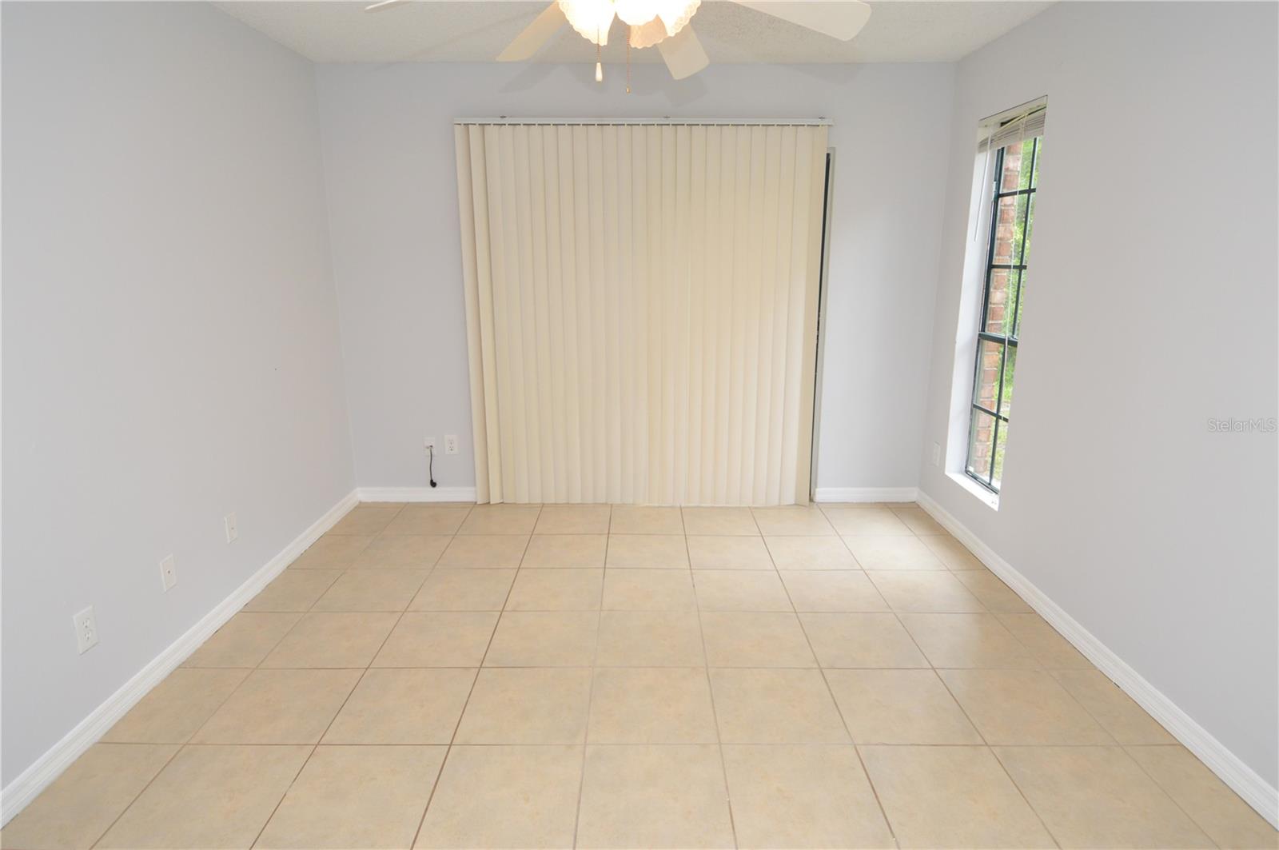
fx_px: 639
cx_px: 640
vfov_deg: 67.3
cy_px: 425
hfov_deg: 90.1
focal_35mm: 18
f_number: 4.5
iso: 400
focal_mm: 12
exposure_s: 1/80
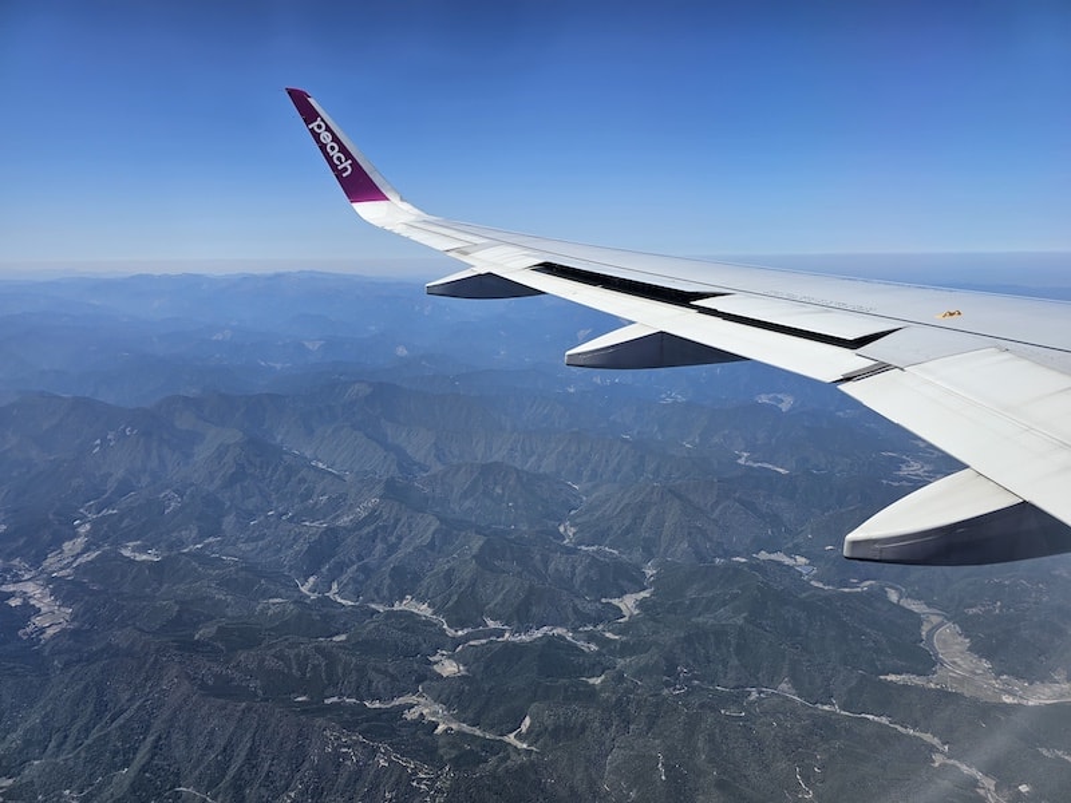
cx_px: 536
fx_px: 712
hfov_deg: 73.9
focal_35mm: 23
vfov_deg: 58.9
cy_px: 402
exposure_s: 1/1008
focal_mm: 6.3
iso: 10
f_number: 1.7
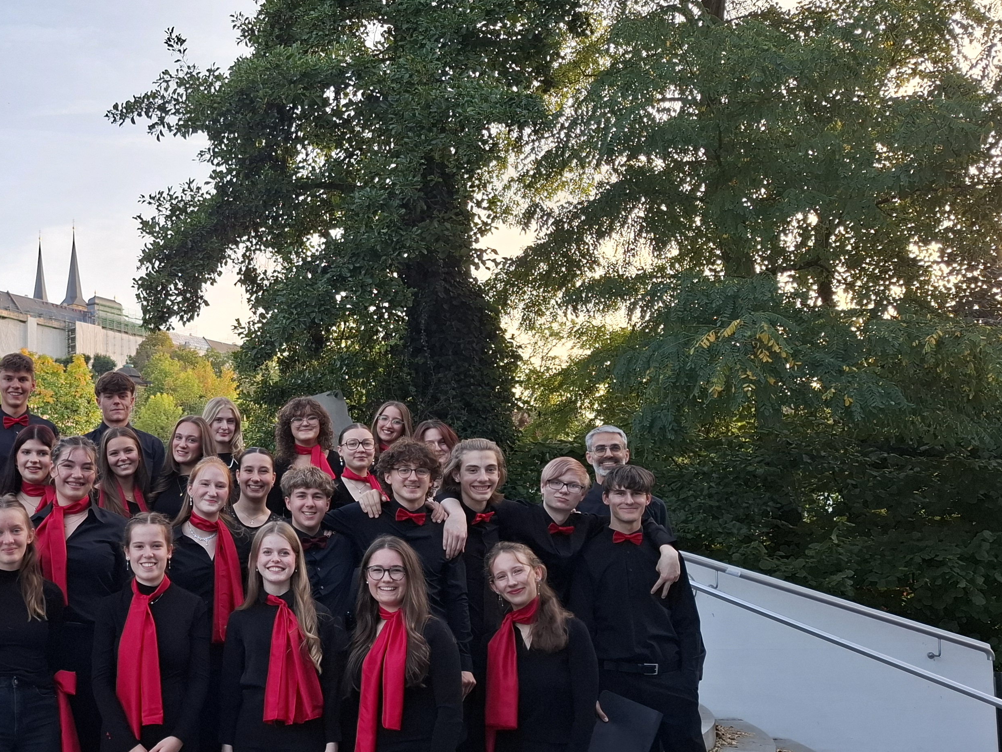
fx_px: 1100
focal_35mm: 38
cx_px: 209
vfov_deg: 37.5
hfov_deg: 46.6
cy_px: 471
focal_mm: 5.54
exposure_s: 1/128
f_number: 1.8
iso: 50
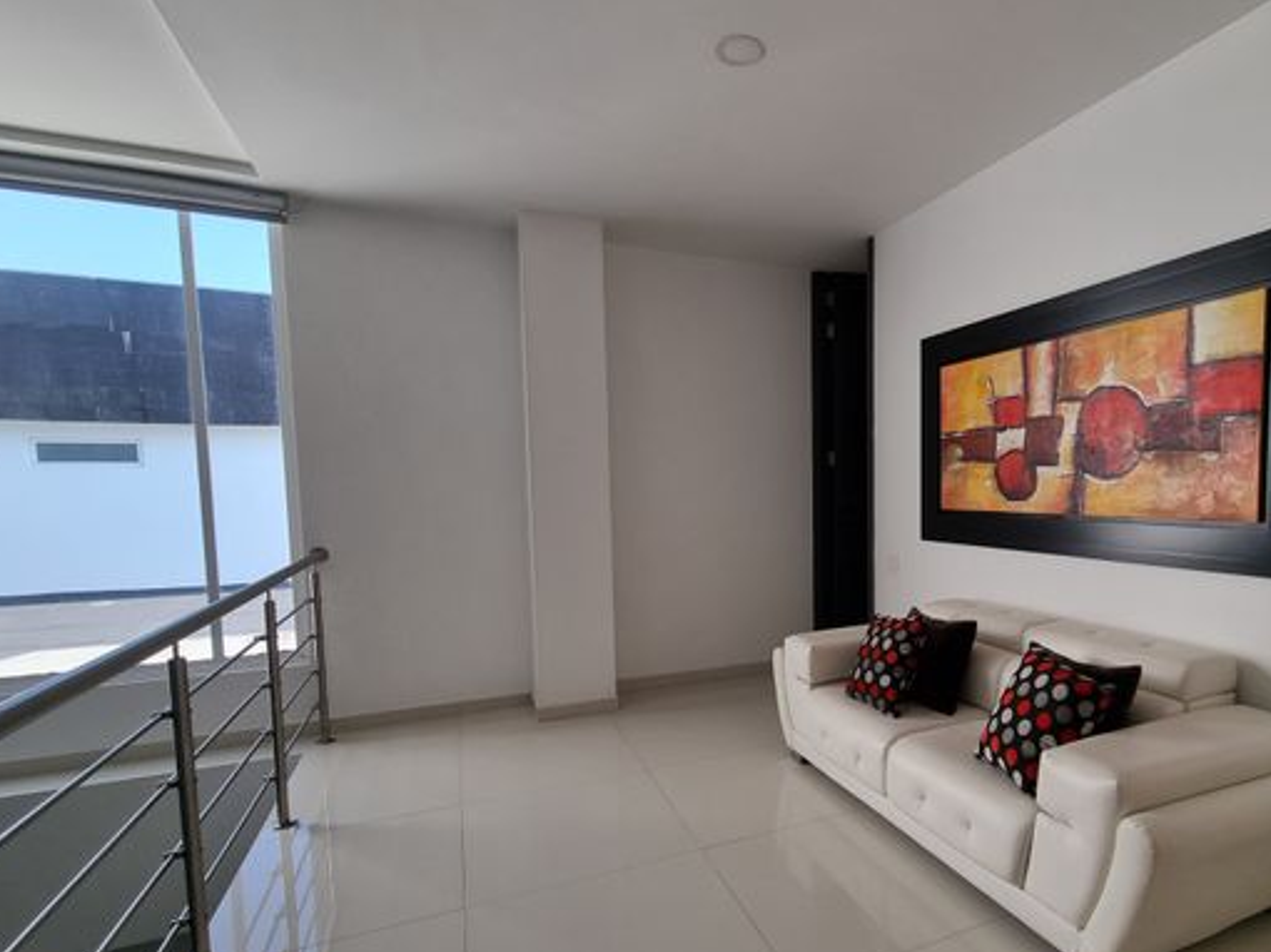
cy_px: 536
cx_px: 771
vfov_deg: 74.4
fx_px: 624
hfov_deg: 89.7
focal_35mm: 17
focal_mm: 2.2
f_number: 2.2
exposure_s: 1/305
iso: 50
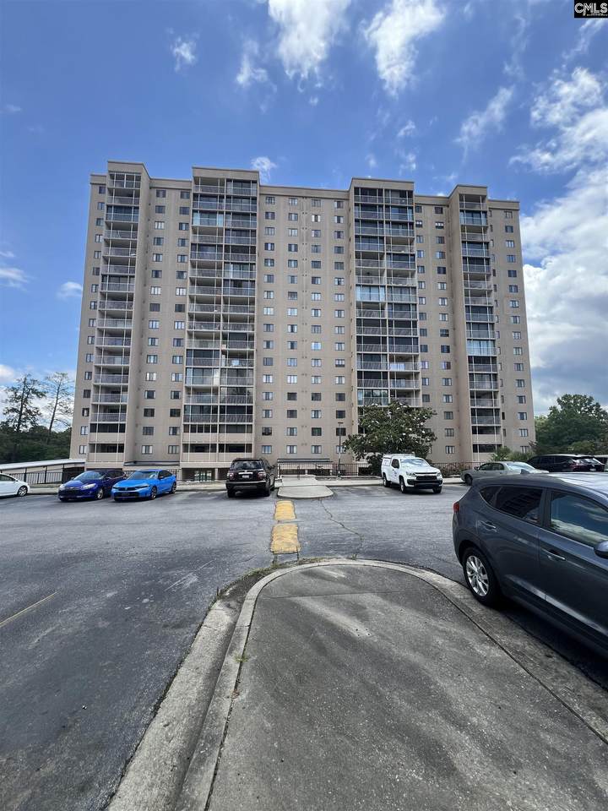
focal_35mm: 13
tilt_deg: +6.8
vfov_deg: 106.2
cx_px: 304
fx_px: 304
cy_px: 406
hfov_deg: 89.9
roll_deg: -0.3
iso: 32
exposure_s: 1/579
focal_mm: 1.57
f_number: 1.8
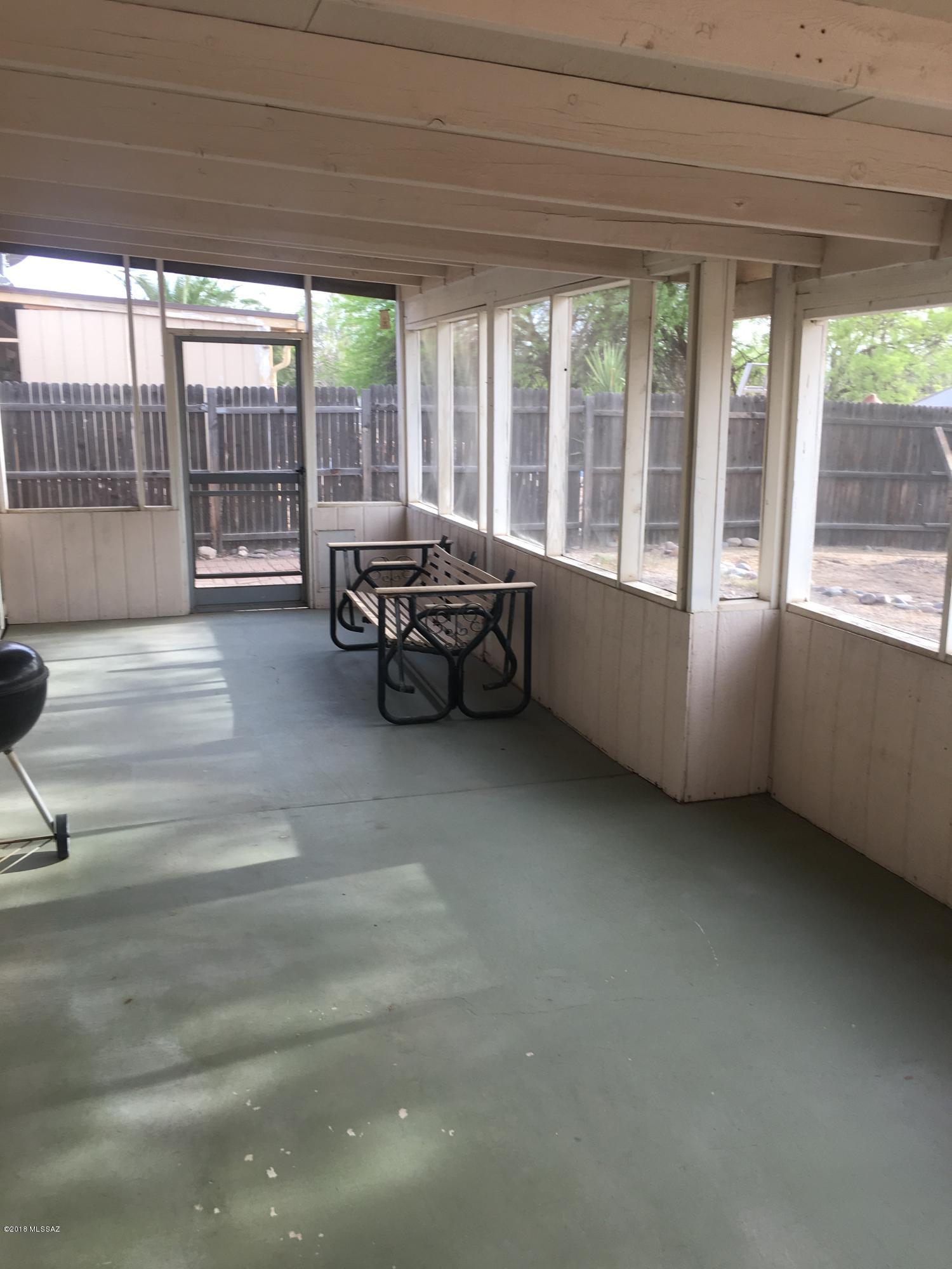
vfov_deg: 61.7
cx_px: 476
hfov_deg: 48.2
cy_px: 634
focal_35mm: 29
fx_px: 1063
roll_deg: +1.4
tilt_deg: -10.2
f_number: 2.2
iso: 25
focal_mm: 4.15
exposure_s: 1/100
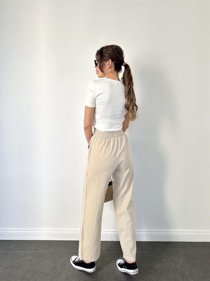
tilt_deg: -5.3
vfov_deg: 71.6
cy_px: 140
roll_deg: +0.9
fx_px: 194
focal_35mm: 24
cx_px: 105
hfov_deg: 56.8
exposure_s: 1/187
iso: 64
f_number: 1.78
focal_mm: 6.86
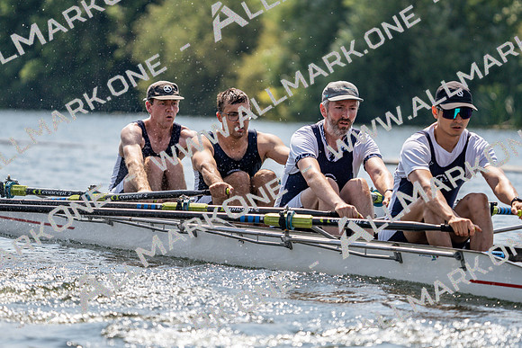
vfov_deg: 4.6
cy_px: 174
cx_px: 261
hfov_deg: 6.9
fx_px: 4351
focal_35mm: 300
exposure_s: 1/1600
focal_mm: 300
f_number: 6.3
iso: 200
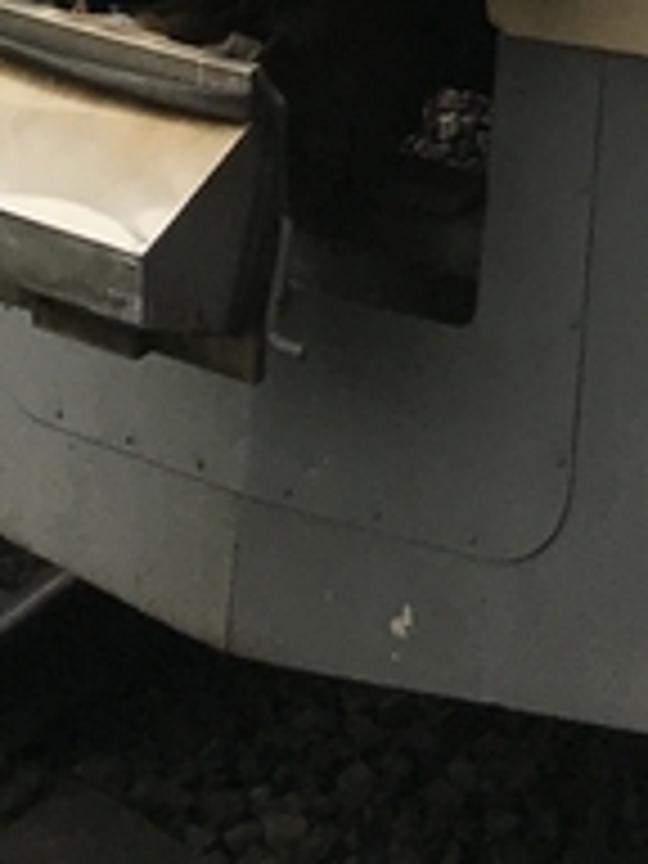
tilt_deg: +0.5
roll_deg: +0.4
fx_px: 3719
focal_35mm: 149
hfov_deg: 10.0
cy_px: -1346
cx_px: 378
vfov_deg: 10.8
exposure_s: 1/384
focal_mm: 3.99
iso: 20
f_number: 1.8
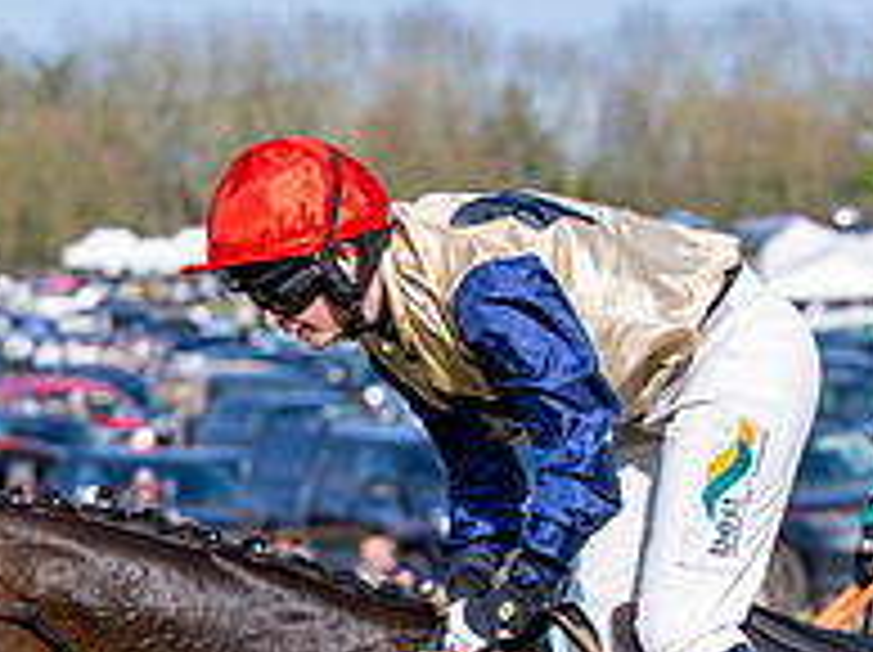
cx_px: 987
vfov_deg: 6.2
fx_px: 5919
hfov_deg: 8.4
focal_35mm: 235
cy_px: 922
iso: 100
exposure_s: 1/1600
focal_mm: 70
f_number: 2.8
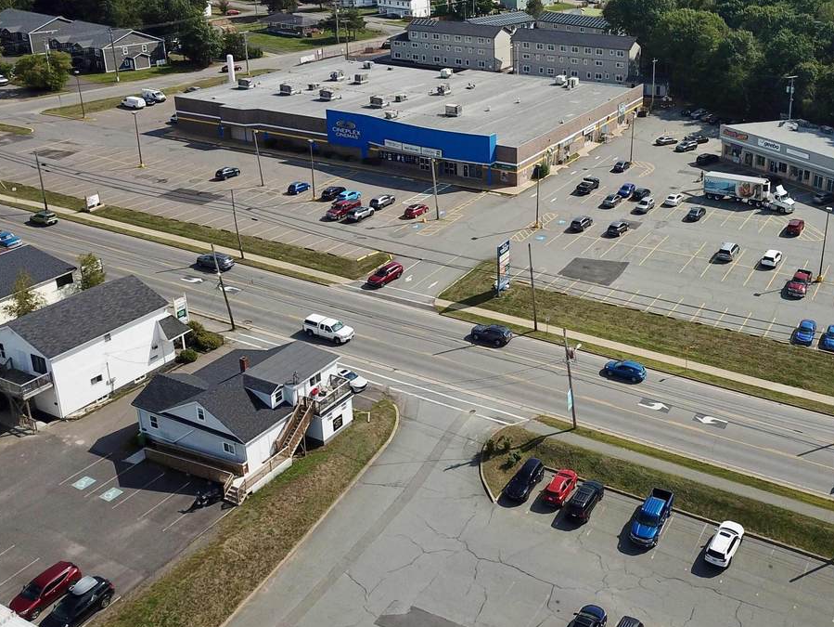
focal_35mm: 37
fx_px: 892
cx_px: 580
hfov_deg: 48.9
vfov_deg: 38.2
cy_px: 206
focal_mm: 4.7
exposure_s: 1/1919
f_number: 2.2
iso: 100
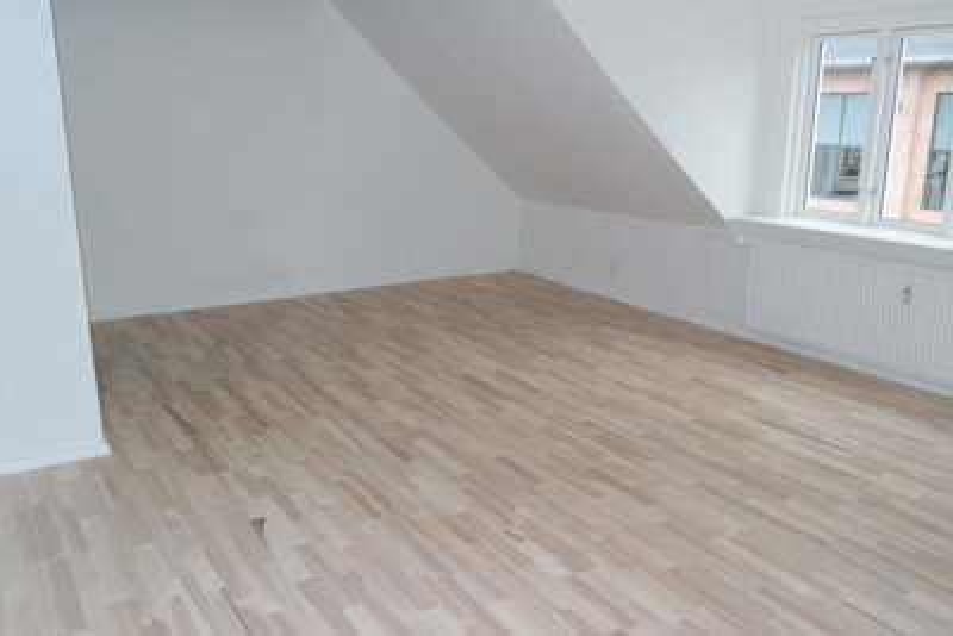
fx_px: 794
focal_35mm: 30
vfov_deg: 43.6
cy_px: 318
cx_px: 476
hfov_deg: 61.9
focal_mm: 20
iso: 400
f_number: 5.6
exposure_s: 1/40
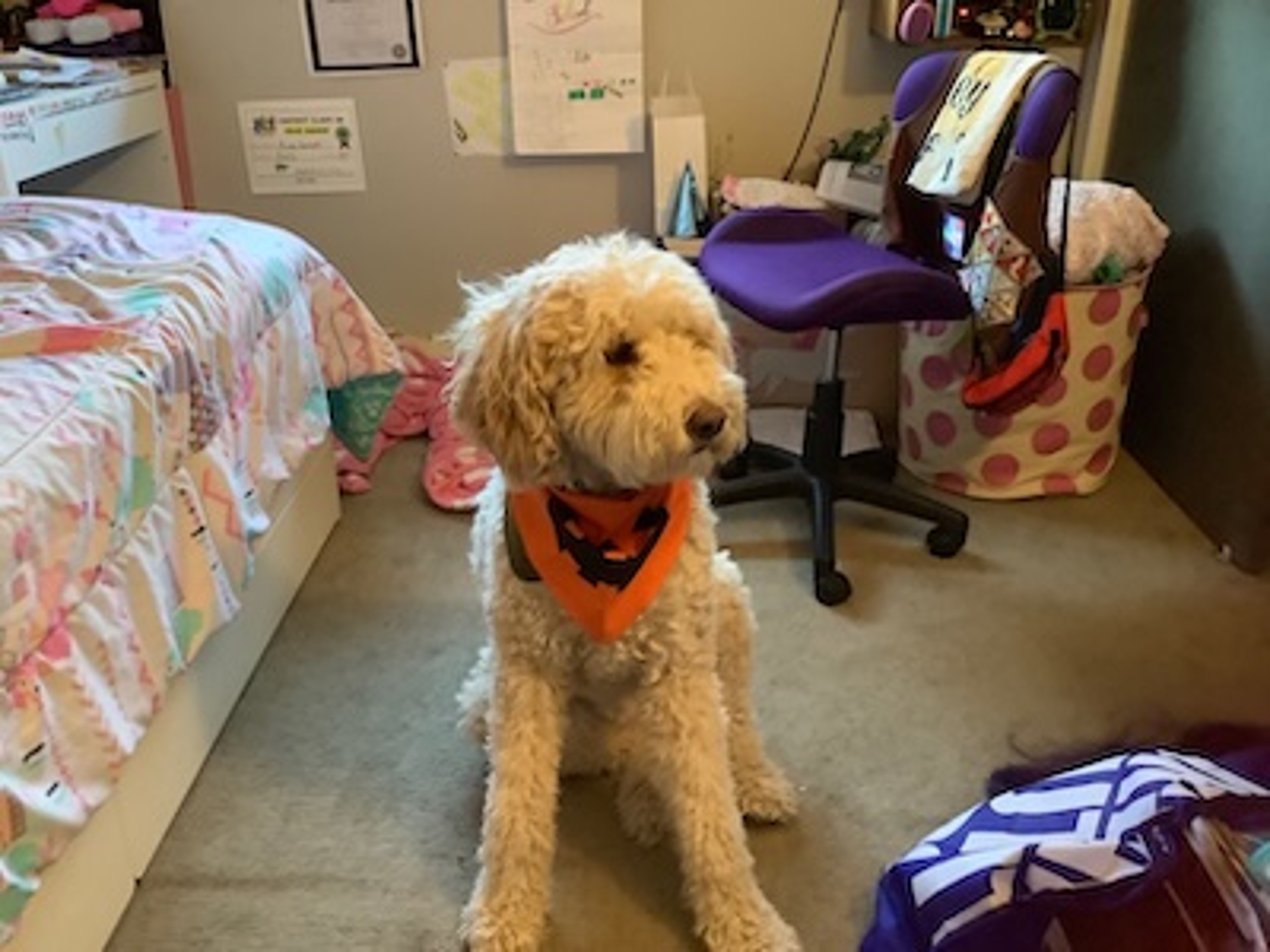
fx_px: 1137
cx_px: 635
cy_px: 476
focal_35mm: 31
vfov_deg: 45.4
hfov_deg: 58.4
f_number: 2.4
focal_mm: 3.3
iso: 640
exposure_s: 1/30
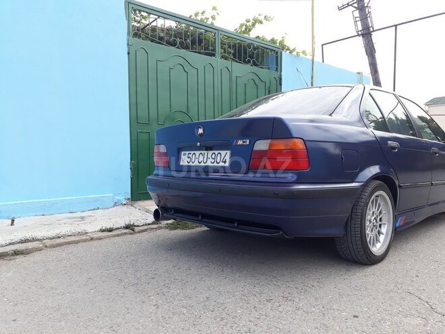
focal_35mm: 27
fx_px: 347
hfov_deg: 65.3
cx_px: 222
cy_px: 167
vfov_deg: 51.4
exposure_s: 1/495
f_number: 1.9
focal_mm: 3.6
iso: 40
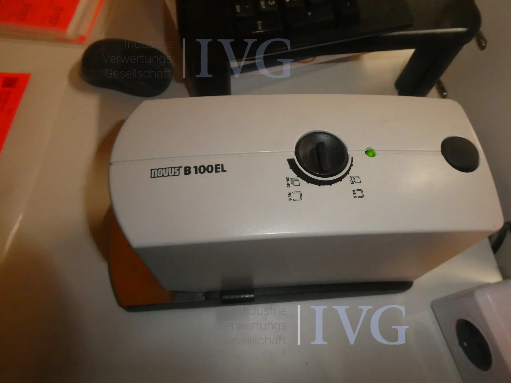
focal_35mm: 24
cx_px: 256
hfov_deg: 71.6
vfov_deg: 56.8
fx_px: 354
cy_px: 192
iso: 800
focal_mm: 4.3
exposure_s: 1/60
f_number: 3.3
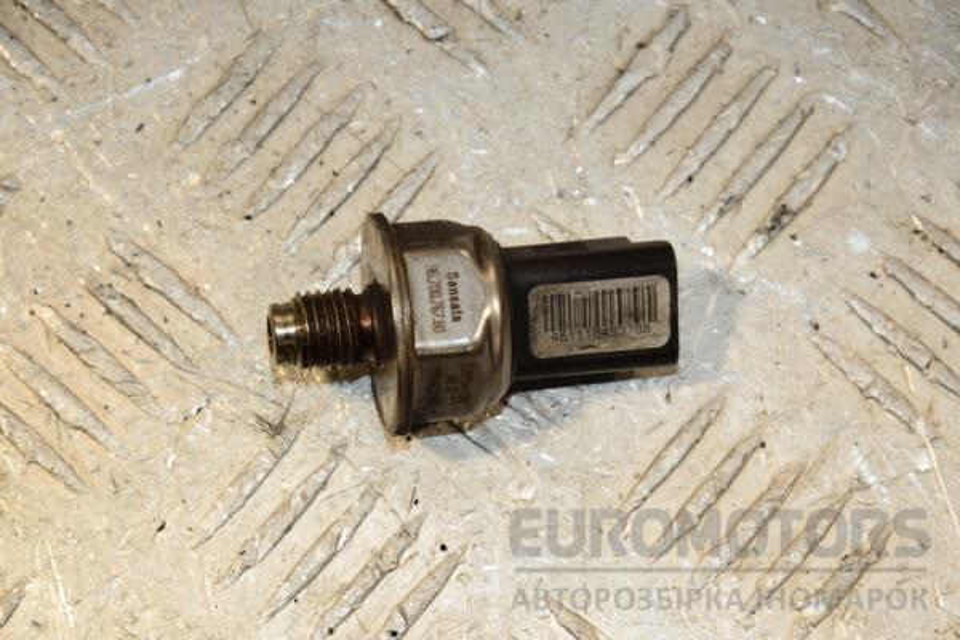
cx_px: 480
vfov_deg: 8.7
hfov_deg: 13.0
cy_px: 320
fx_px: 4200
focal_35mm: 158
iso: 800
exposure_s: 1/200
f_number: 9
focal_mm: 105
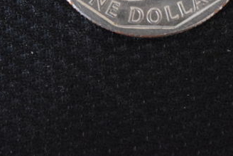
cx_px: 149
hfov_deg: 10.7
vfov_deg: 7.0
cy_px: -80
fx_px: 1243
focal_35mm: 192
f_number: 5
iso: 3200
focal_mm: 42
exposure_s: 1/30
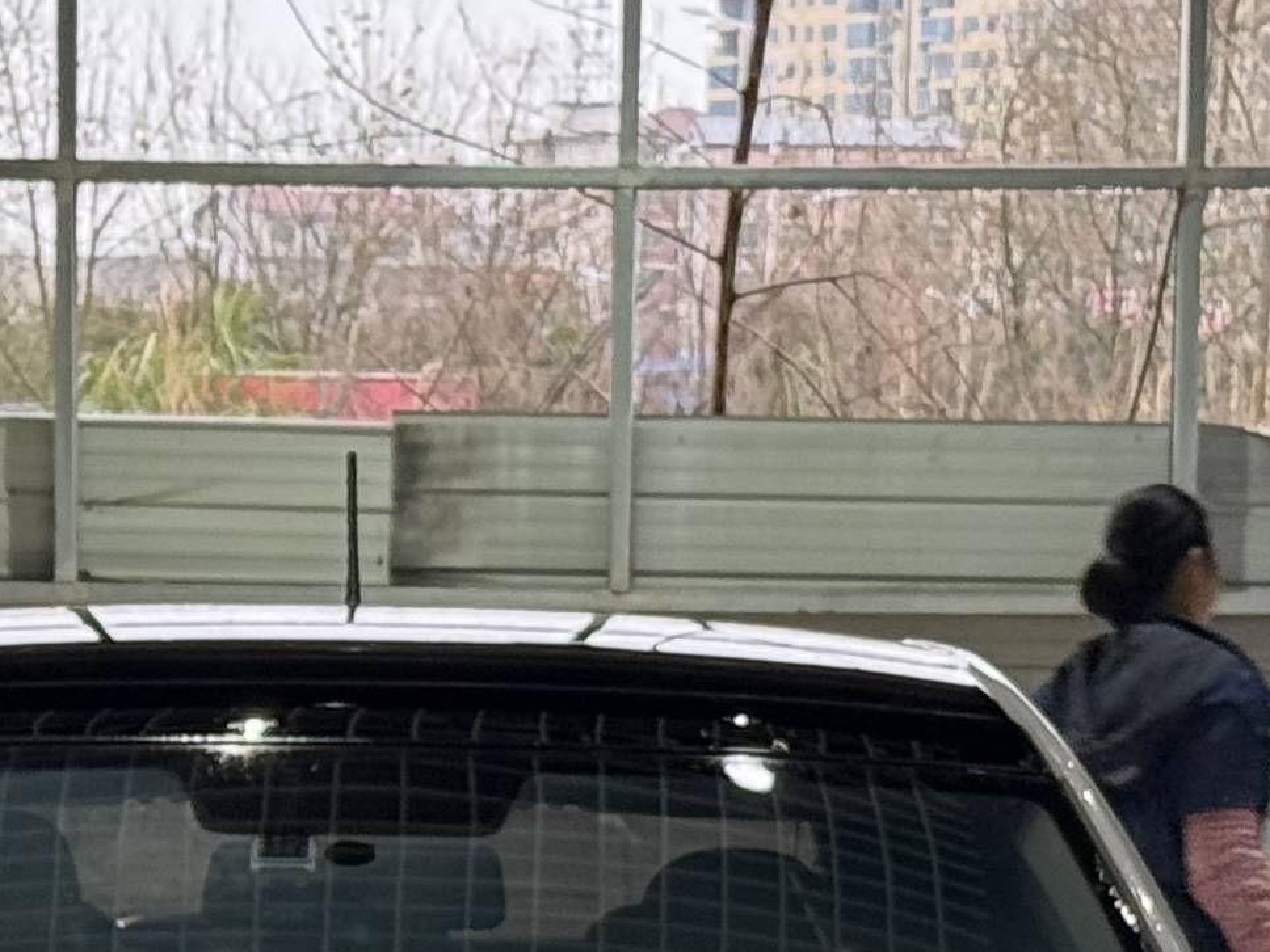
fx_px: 7338
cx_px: 337
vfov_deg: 7.3
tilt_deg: -6.8
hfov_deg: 9.9
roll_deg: -0.1
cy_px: 1378
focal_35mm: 200
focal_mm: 6.76
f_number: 1.78
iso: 50
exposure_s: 1/50
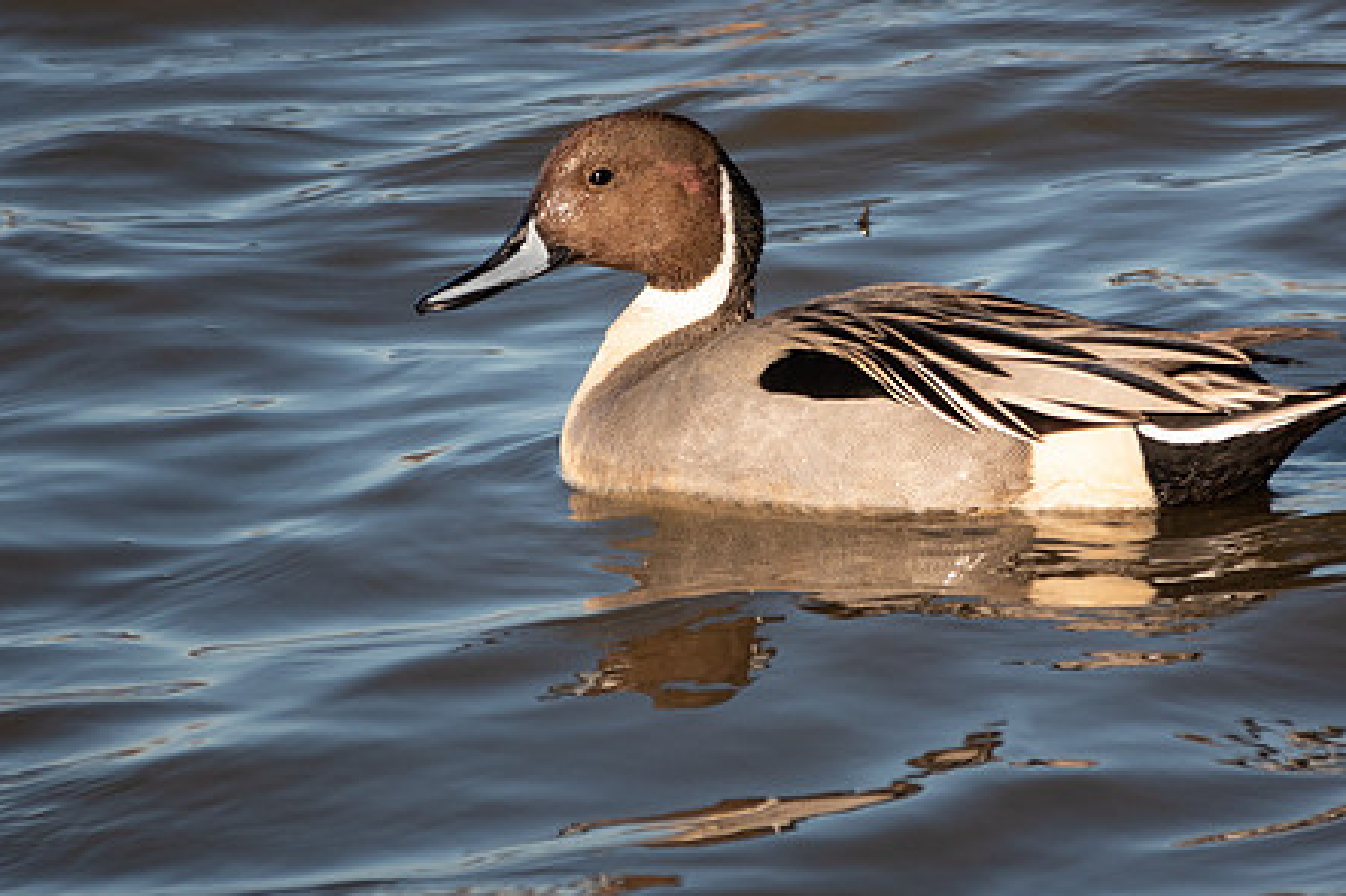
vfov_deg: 1.5
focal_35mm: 929
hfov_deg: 2.2
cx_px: 665
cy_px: 436
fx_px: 34720
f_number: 4
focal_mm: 220
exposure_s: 1/1250
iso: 160
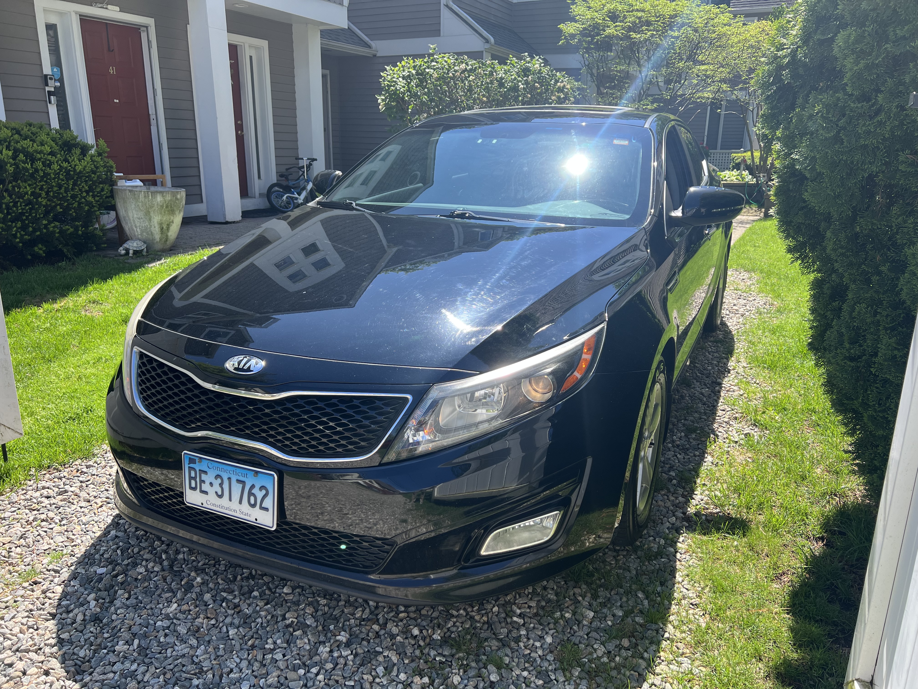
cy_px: 344
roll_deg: -0.1
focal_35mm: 26
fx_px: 690
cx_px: 459
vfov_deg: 53.1
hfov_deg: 67.3
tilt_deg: -17.3
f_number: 1.5
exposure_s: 1/1377
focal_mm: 5.7
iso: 50
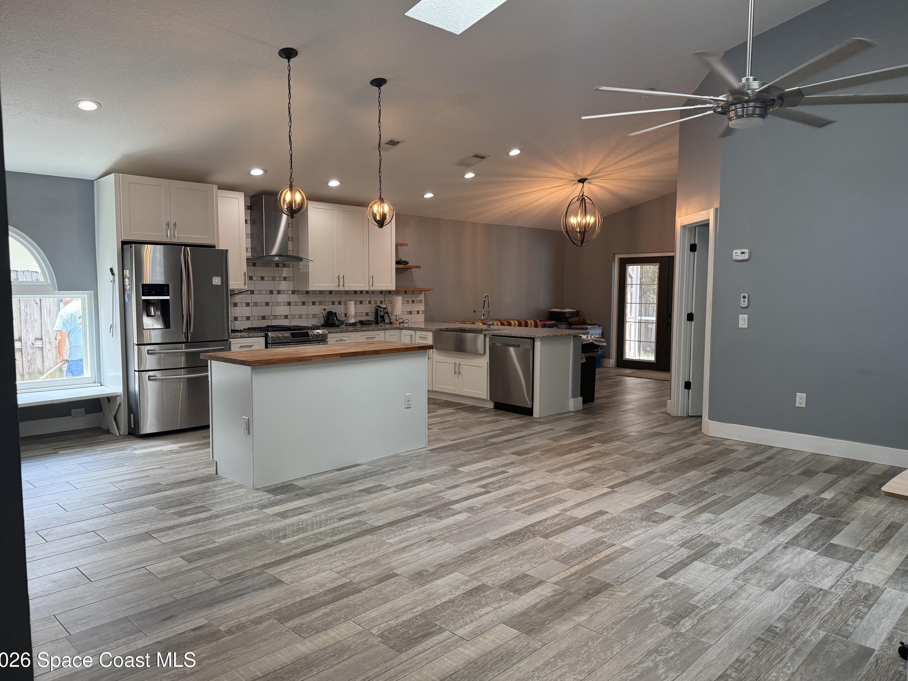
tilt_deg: -4.4
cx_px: 443
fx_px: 656
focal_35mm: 25
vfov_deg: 54.9
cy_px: 338
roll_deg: -0.4
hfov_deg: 69.4
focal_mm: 6.76
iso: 200
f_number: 1.78
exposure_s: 1/180
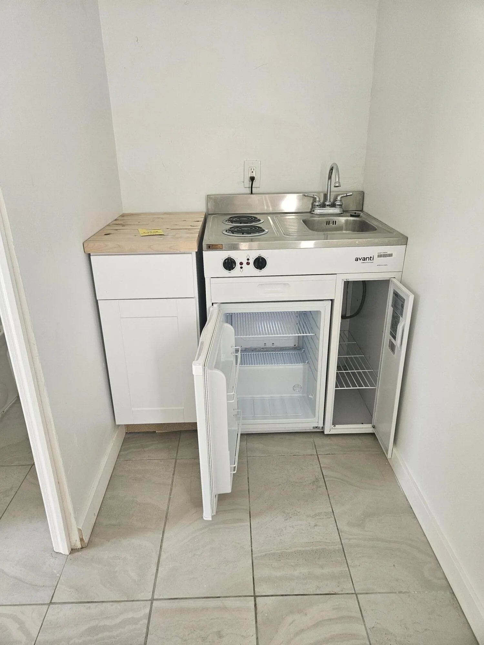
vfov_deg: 73.9
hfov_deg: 58.9
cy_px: 322
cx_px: 242
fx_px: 429
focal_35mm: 23
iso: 125
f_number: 1.8
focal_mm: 5.4
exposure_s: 1/180
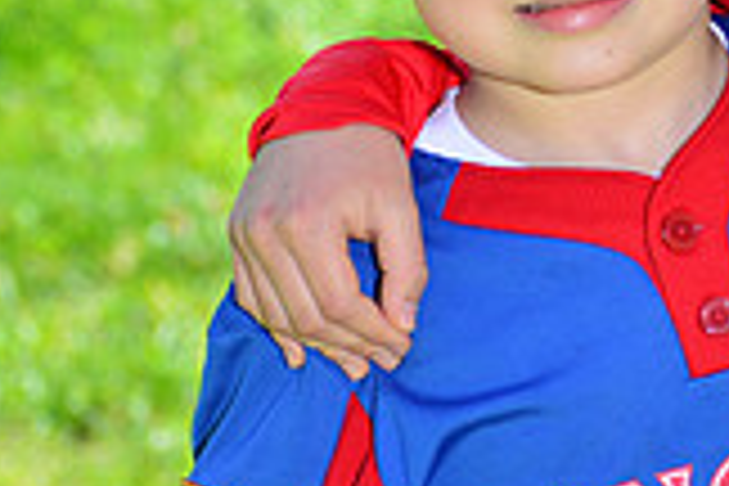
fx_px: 10489
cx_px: 1089
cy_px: -236
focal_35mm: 518
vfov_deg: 2.6
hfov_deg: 4.0
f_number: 8
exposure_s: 1/200
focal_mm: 145
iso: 200
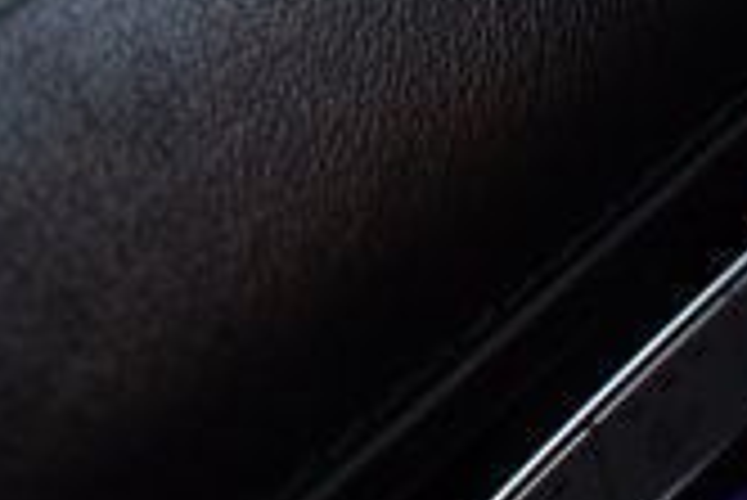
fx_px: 2637
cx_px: 94
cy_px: -448
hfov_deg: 15.9
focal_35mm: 127
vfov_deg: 10.1
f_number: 3.8
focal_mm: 22
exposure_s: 1/250
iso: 640
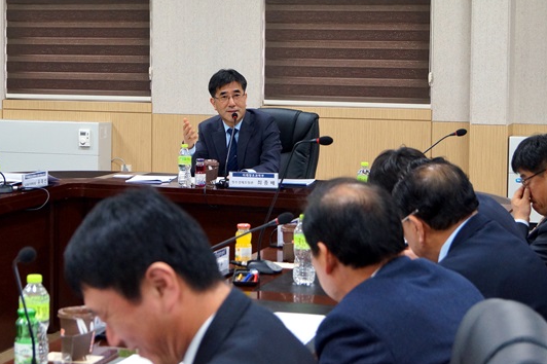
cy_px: 109
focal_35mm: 96
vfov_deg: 14.2
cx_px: 234
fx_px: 1453
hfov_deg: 21.3
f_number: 5.6
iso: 800
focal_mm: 45
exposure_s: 1/80
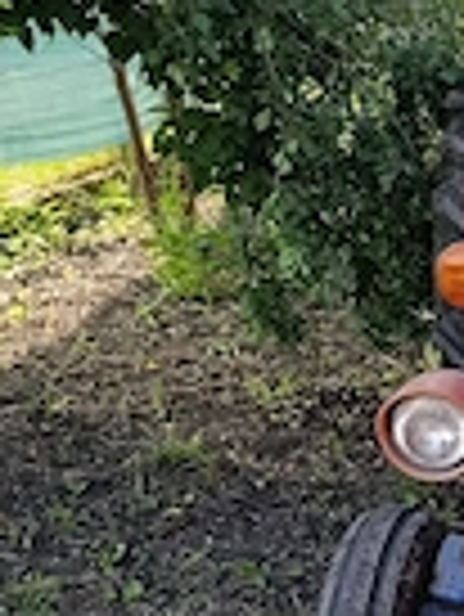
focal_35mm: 67
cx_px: 631
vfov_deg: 28.9
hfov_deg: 19.9
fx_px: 1196
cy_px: 301
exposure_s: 1/101
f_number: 1.65
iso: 87
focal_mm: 6.11
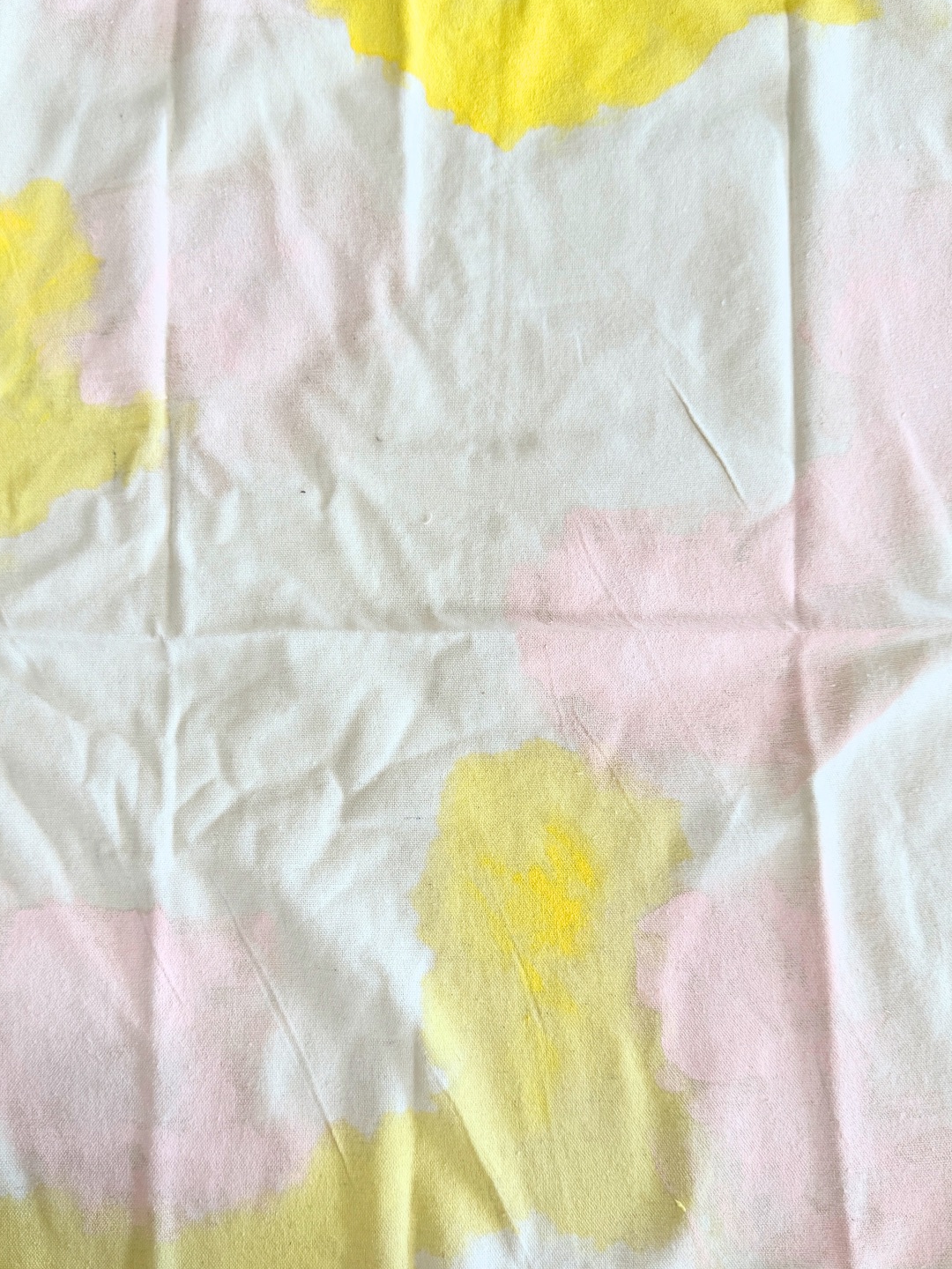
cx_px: 419
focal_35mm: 30
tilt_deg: -83.7
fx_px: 1100
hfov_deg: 46.7
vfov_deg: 59.9
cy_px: 671
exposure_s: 1/120
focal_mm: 6.76
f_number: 1.78
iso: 80
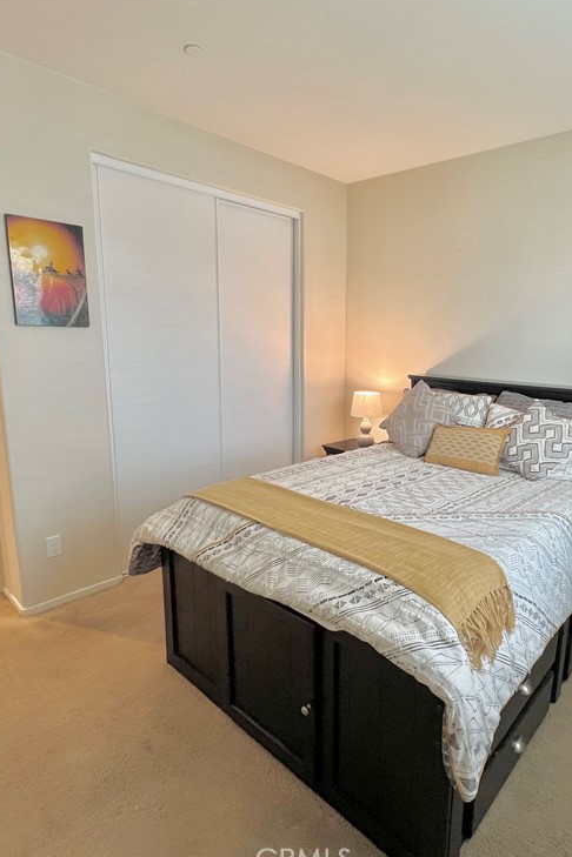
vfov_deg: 86.9
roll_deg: -1.6
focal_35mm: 19
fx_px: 453
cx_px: 367
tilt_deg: -11.0
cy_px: 424
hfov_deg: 63.4
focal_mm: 1.57
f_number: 1.8
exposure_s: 1/60
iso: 160
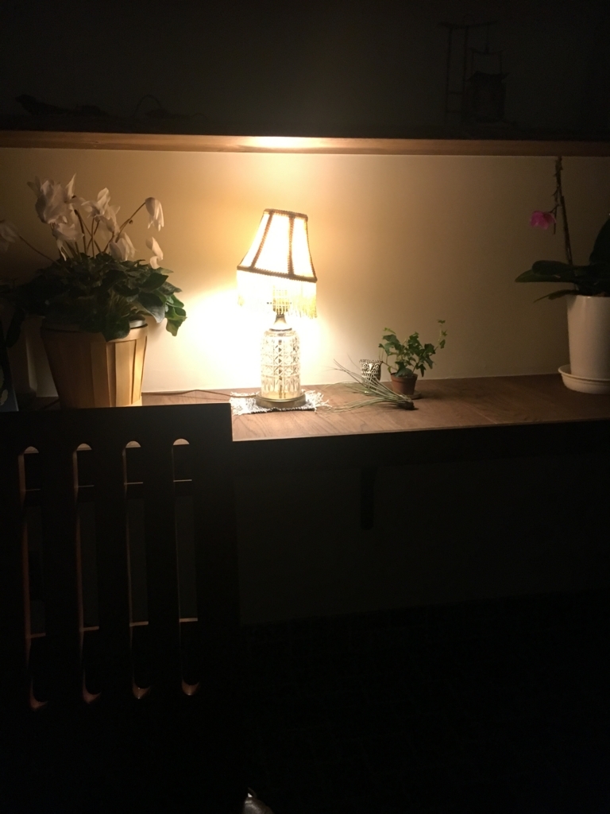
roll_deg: -1.5
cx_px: 305
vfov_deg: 61.7
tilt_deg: -13.0
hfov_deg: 48.2
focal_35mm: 29
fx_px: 681
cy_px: 407
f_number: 2.2
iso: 125
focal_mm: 4.15
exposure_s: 1/30
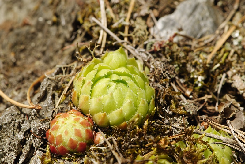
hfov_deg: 16.0
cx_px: 122
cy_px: 82
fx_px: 869
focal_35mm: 128
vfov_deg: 10.8
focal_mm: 85
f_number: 10
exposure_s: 1/160
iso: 100
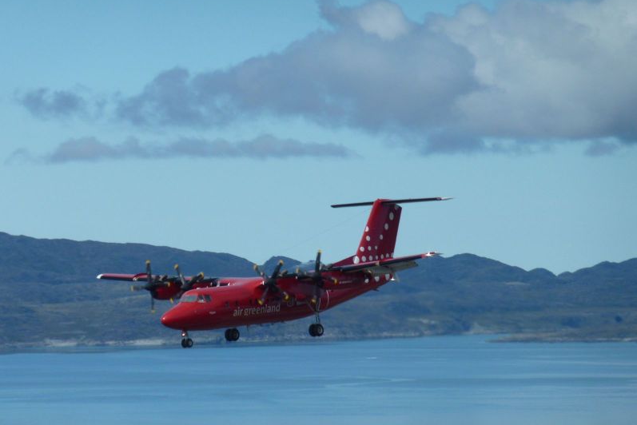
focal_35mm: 313
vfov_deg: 4.4
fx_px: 5540
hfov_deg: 6.6
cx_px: 319
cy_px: 231
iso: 100
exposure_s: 1/1000
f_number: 5.6
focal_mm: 49.2
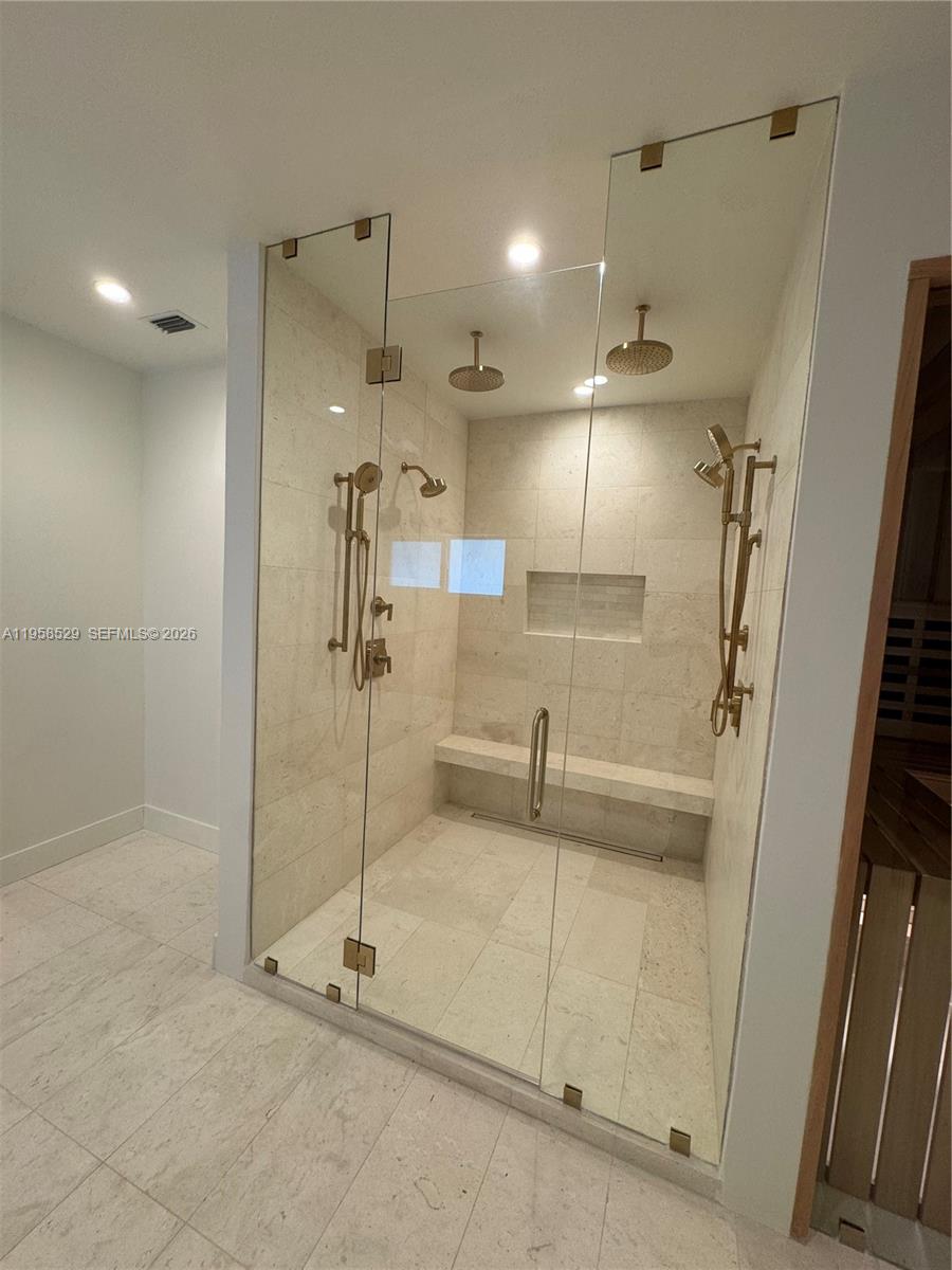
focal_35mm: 14
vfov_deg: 102.1
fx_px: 513
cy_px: 635
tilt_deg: -5.4
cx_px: 476
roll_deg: -3.3
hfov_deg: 85.7
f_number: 2.2
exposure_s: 1/120
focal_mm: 2.22
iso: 125
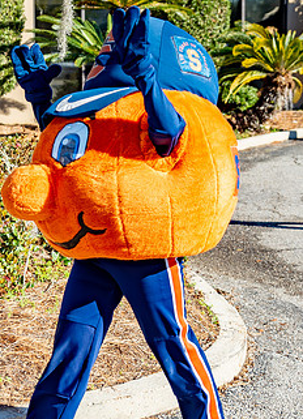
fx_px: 1482
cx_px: 108
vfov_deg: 16.1
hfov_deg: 11.7
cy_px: 186
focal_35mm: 124
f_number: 2.8
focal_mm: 55
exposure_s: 1/1250
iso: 100
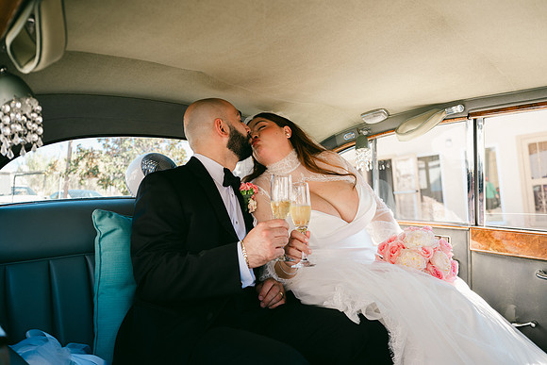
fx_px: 379
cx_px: 274
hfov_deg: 71.6
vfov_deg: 51.4
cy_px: 182
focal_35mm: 25
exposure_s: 1/80
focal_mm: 30
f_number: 4
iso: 125
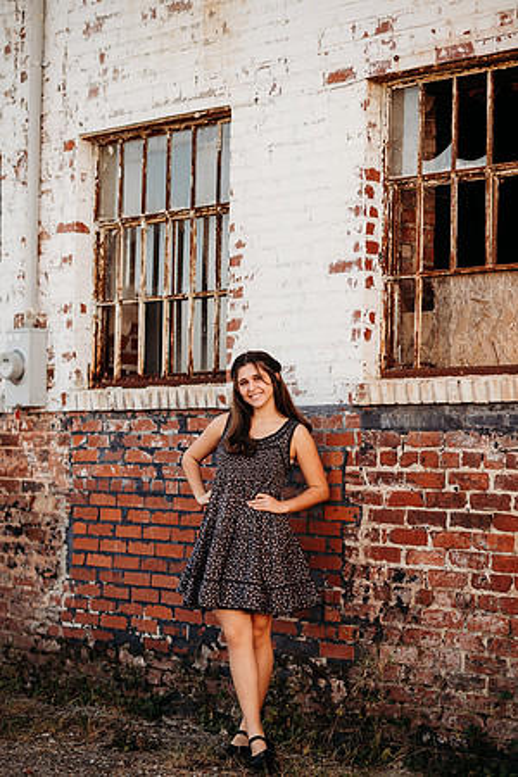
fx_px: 1834
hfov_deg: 16.1
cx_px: 259
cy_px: 388
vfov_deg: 23.9
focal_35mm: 85
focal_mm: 85
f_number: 2.2
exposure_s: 1/640
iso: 100
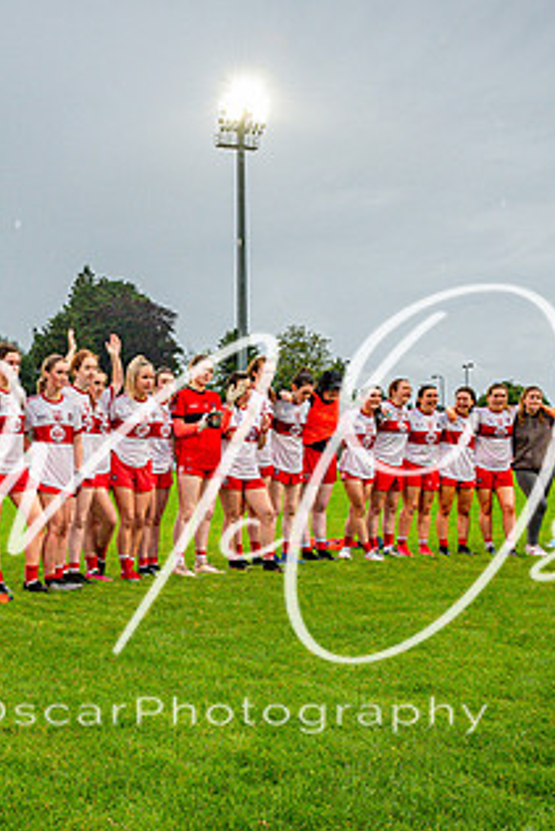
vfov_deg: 42.6
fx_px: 1063
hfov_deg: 28.1
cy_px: 471
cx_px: 50
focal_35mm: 46
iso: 1600
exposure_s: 1/100
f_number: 4.5
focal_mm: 24
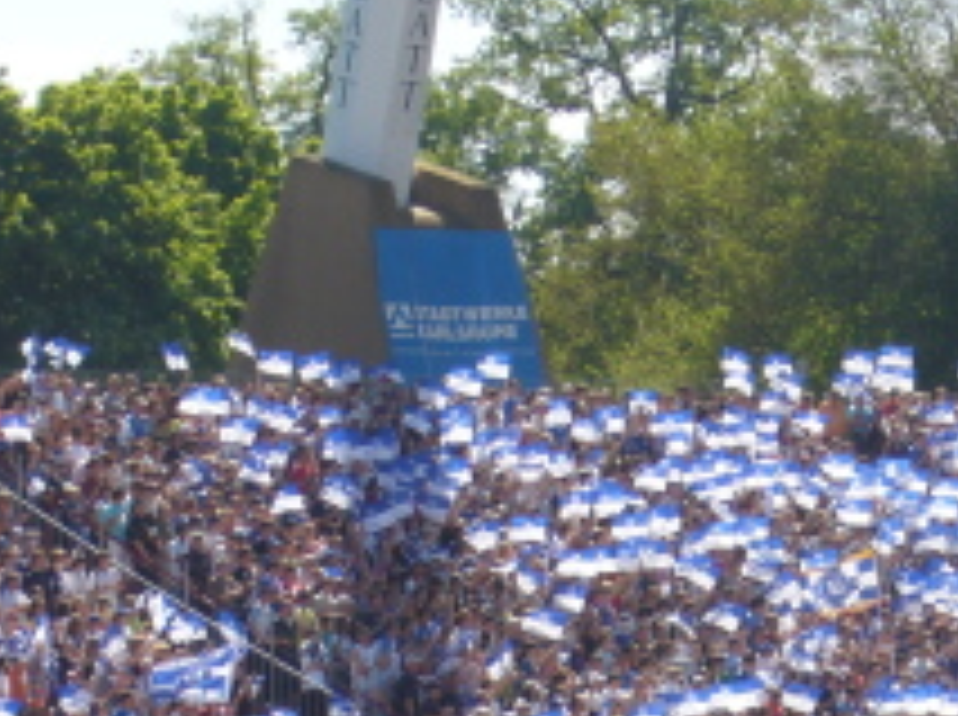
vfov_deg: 6.0
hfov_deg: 8.0
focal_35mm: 247
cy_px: 628
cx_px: 927
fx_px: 6824
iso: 80
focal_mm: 17.4
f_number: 5
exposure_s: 1/250
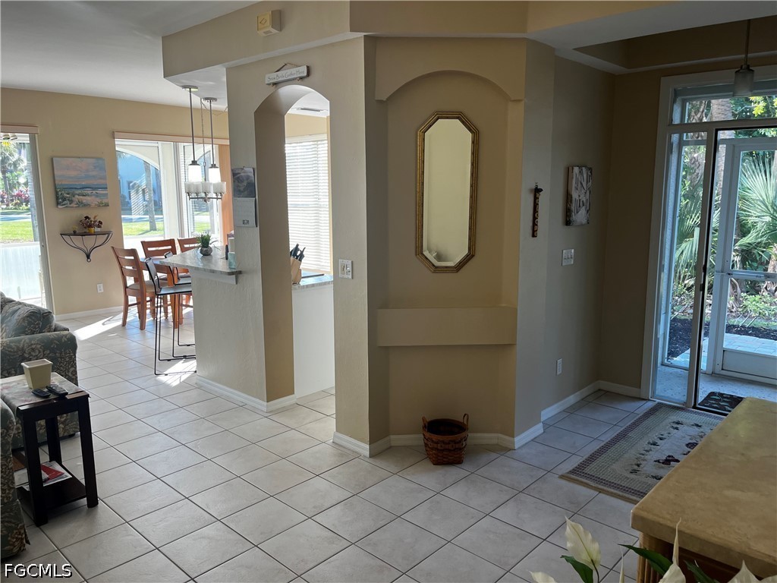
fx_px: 584
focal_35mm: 26
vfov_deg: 53.1
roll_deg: +1.0
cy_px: 292
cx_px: 388
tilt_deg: -9.6
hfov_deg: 67.3
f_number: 1.6
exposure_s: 1/120
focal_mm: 5.1
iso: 64
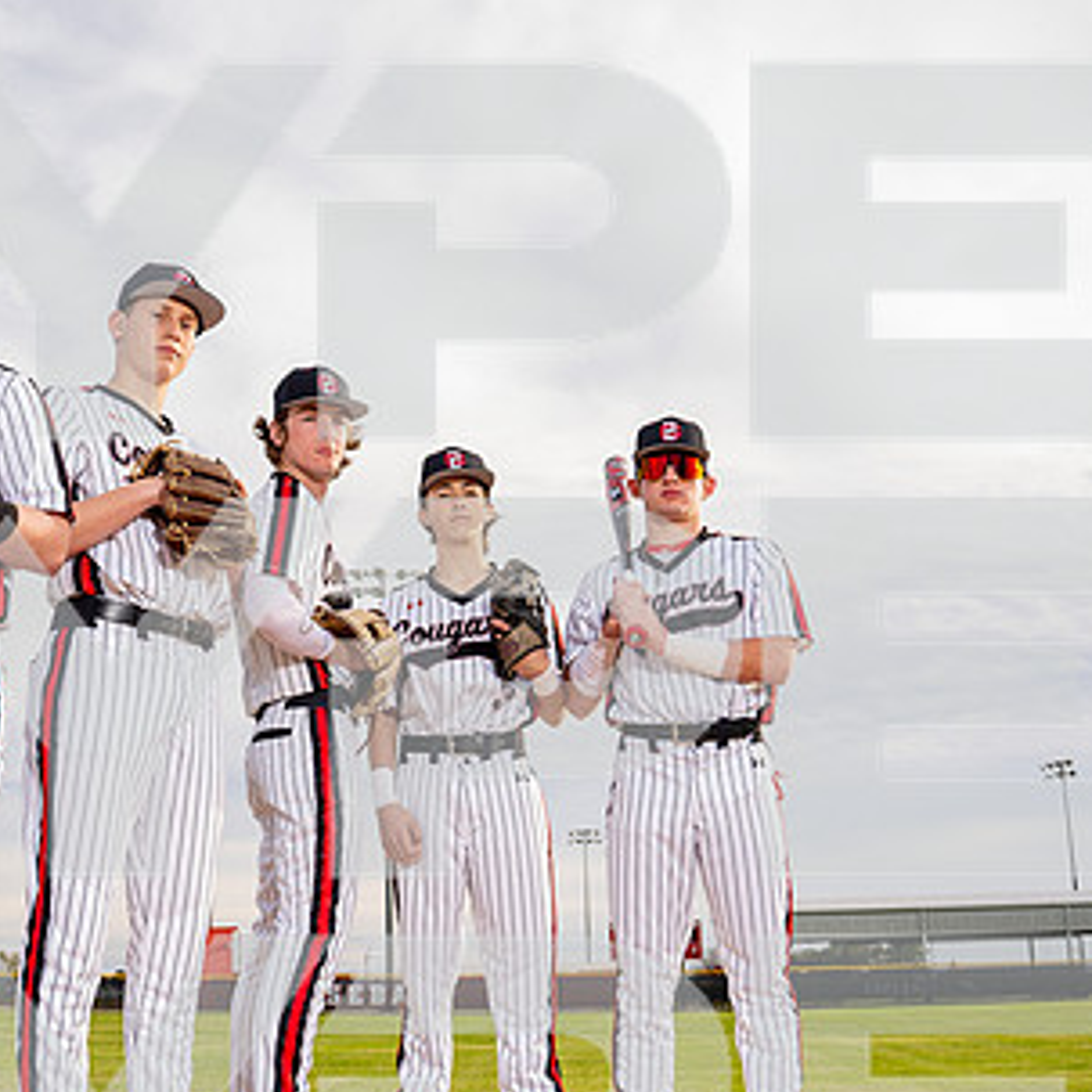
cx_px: 259
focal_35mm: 39
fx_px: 1392
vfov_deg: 42.5
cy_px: 690
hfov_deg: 41.4
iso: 100
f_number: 4
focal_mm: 24
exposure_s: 1/250
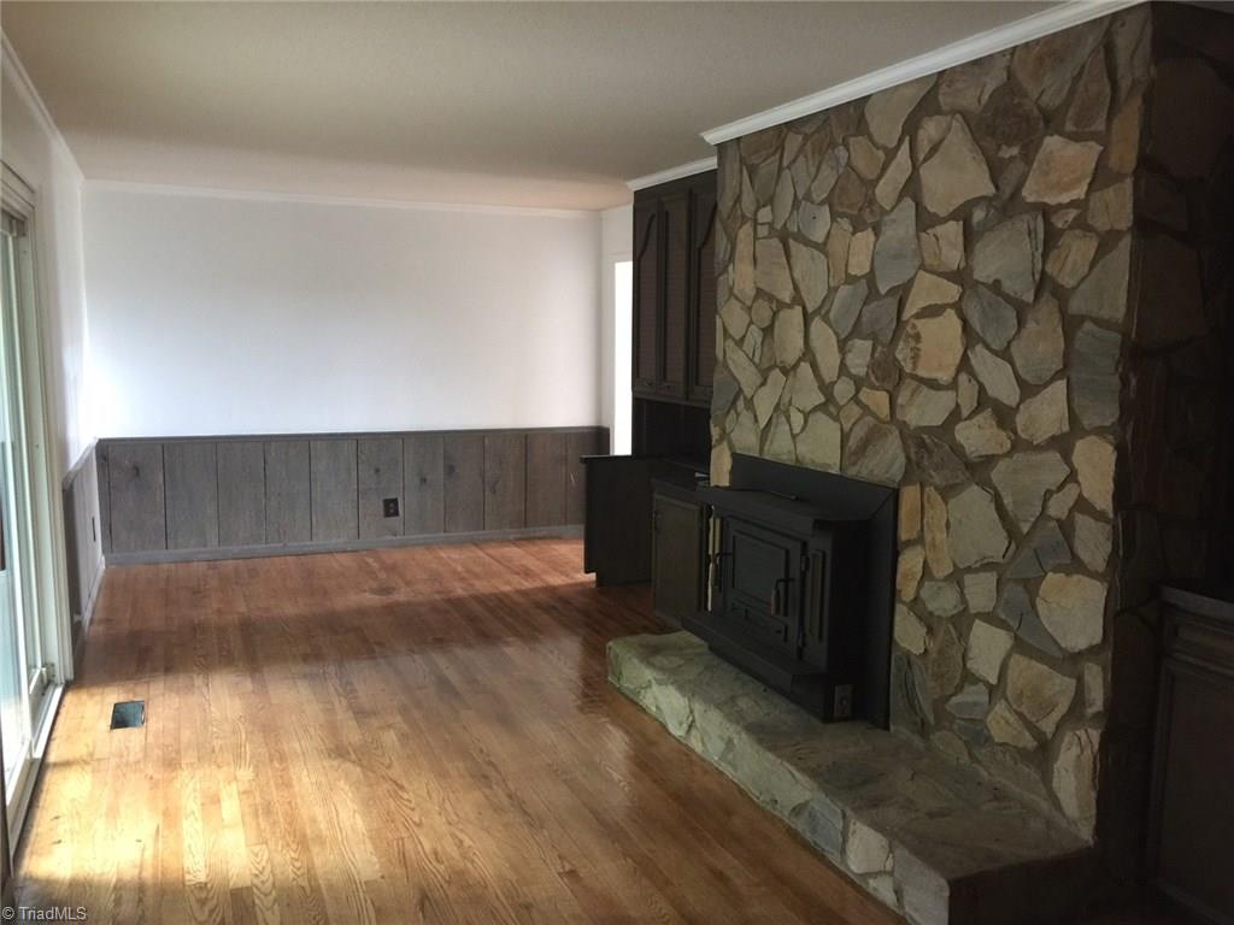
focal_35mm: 29
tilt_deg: -6.7
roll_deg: -0.5
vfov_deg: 48.2
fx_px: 1034
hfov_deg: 61.7
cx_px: 617
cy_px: 462
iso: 80
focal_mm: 4.15
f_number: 2.2
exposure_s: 1/4
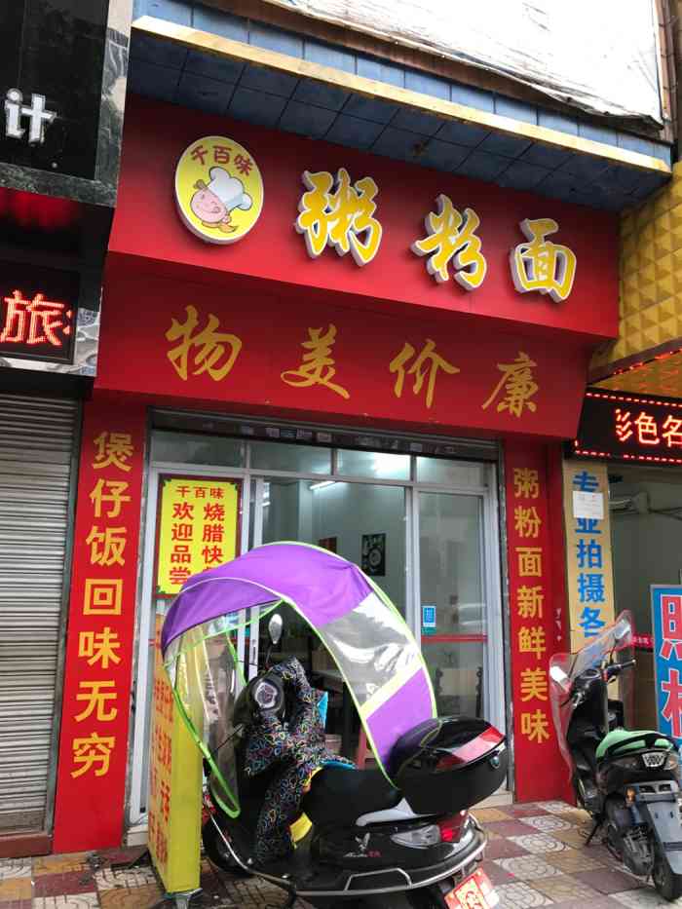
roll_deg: -0.3
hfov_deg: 49.8
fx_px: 735
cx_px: 341
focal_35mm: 28
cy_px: 454
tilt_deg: +10.9
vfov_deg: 63.4
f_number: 1.8
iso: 25
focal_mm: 3.99
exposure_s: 1/63
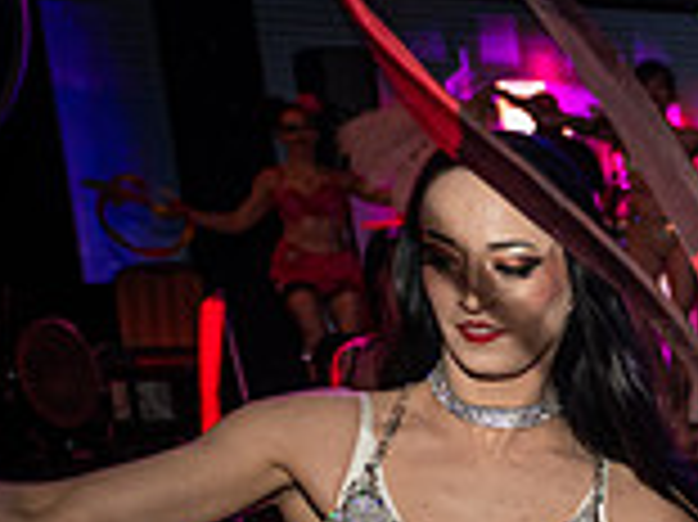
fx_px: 1813
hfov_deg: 17.1
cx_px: 1318
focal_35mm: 90
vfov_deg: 15.4
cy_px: 734
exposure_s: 1/100
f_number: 2.8
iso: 1250
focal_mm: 24
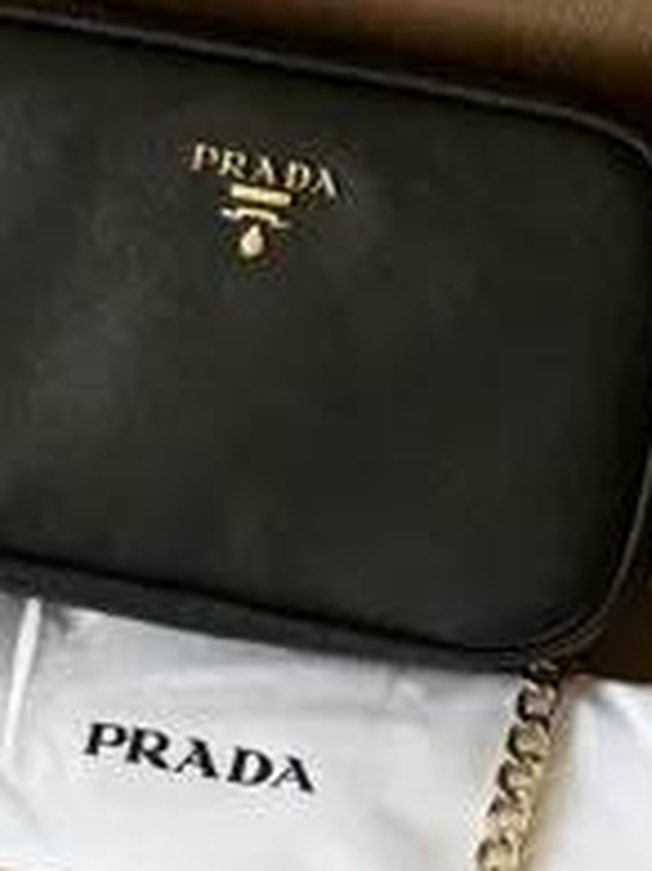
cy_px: 603
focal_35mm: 118
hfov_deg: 12.5
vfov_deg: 16.6
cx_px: 232
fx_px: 2967
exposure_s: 1/120
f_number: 1.8
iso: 64
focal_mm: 6.86
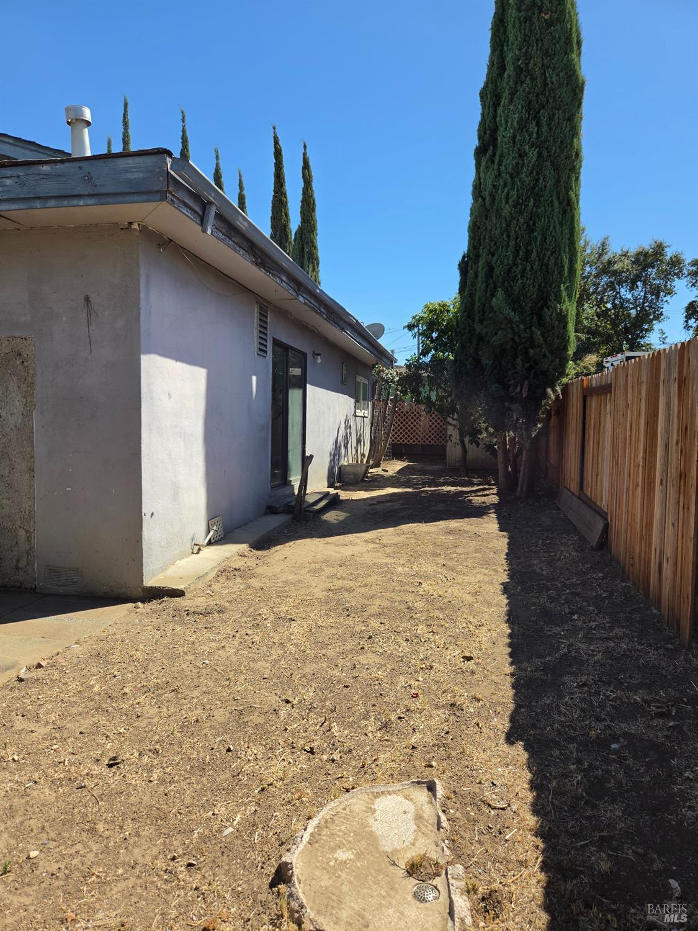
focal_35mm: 23
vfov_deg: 73.9
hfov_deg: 58.9
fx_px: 618
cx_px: 349
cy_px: 466
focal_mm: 5.4
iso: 80
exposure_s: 1/2985
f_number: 1.8
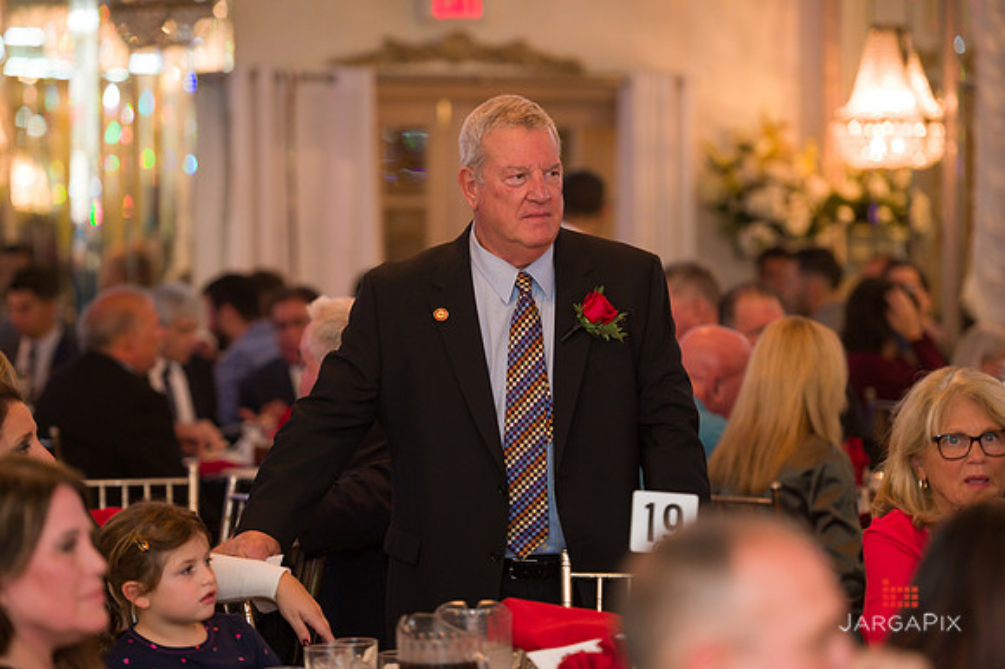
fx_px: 4045
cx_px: 502
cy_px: 334
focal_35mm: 145
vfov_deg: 9.5
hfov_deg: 14.2
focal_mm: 145
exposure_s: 1/125
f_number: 3.2
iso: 1600
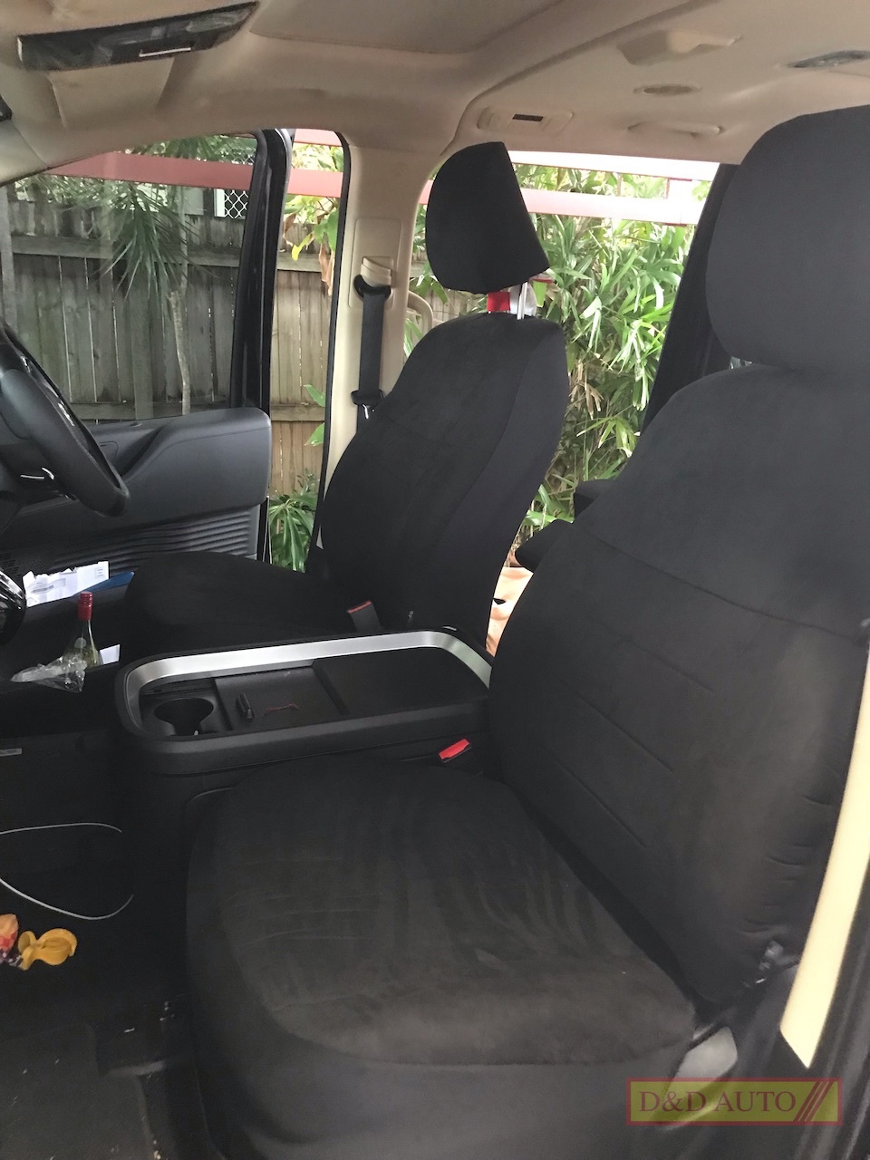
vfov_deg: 63.4
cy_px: 580
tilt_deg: -17.2
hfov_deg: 49.7
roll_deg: -2.8
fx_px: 938
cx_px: 435
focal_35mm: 28
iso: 100
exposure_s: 1/6
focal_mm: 3.99
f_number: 1.8
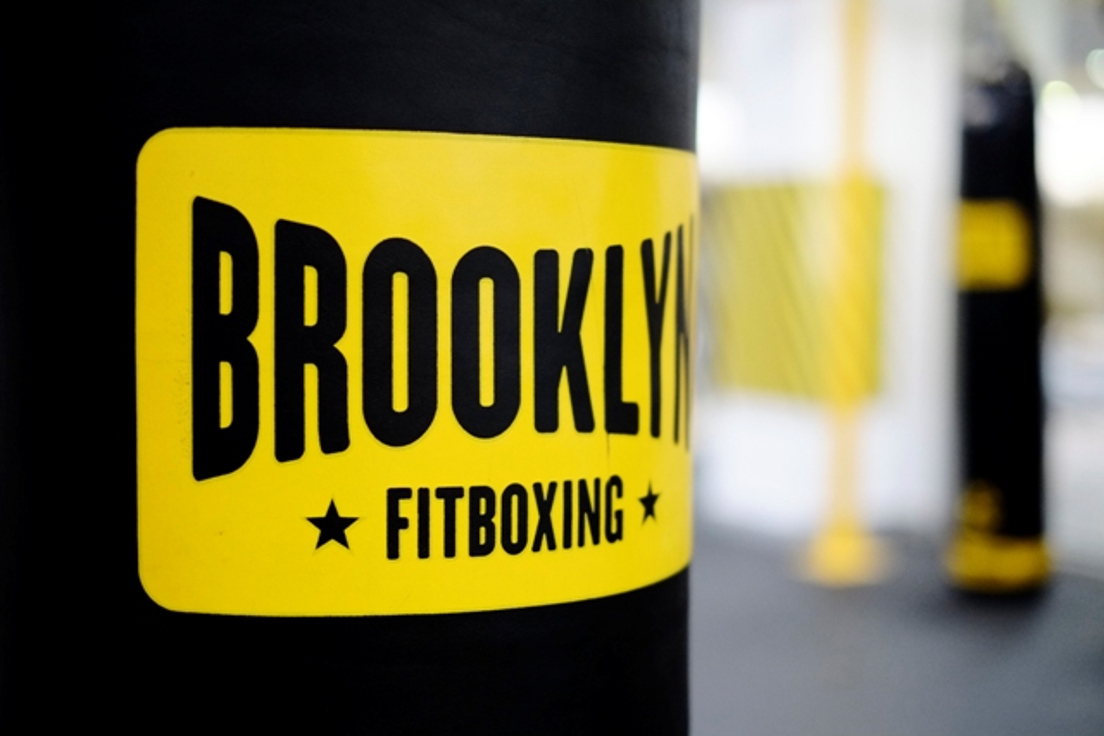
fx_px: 1626
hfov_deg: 37.5
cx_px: 552
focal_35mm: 53
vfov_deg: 25.5
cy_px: 368
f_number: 1.4
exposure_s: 1/125
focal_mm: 35
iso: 1600
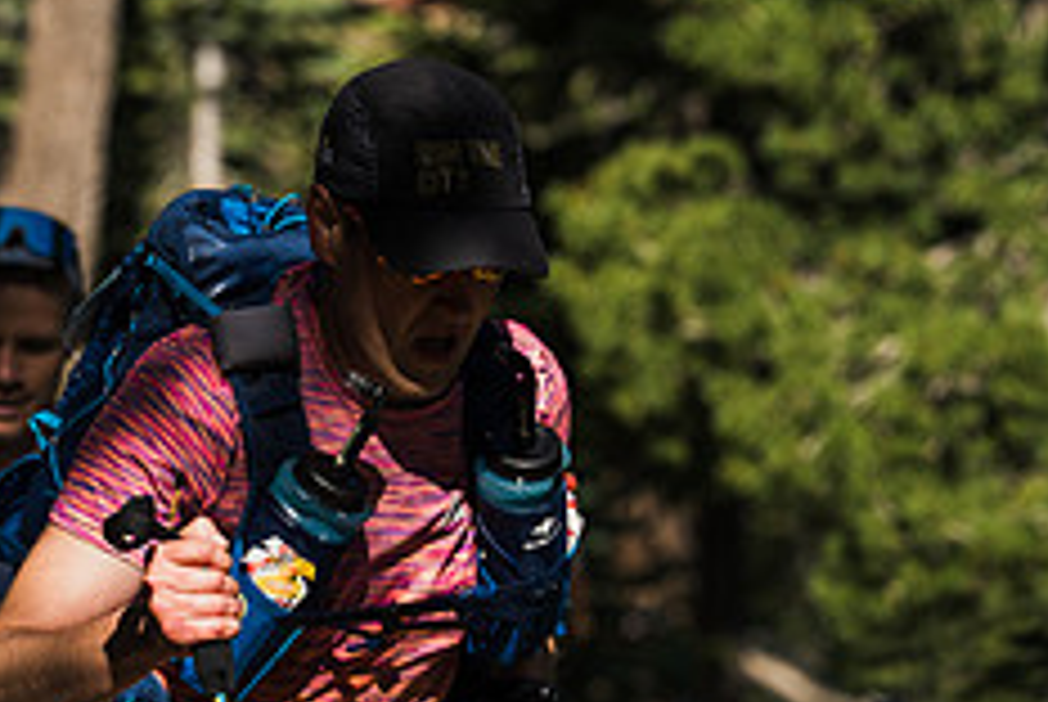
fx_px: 7899
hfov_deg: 7.6
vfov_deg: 5.1
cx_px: 207
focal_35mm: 271
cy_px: 551
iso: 100
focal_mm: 109
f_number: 4.5
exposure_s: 1/2000
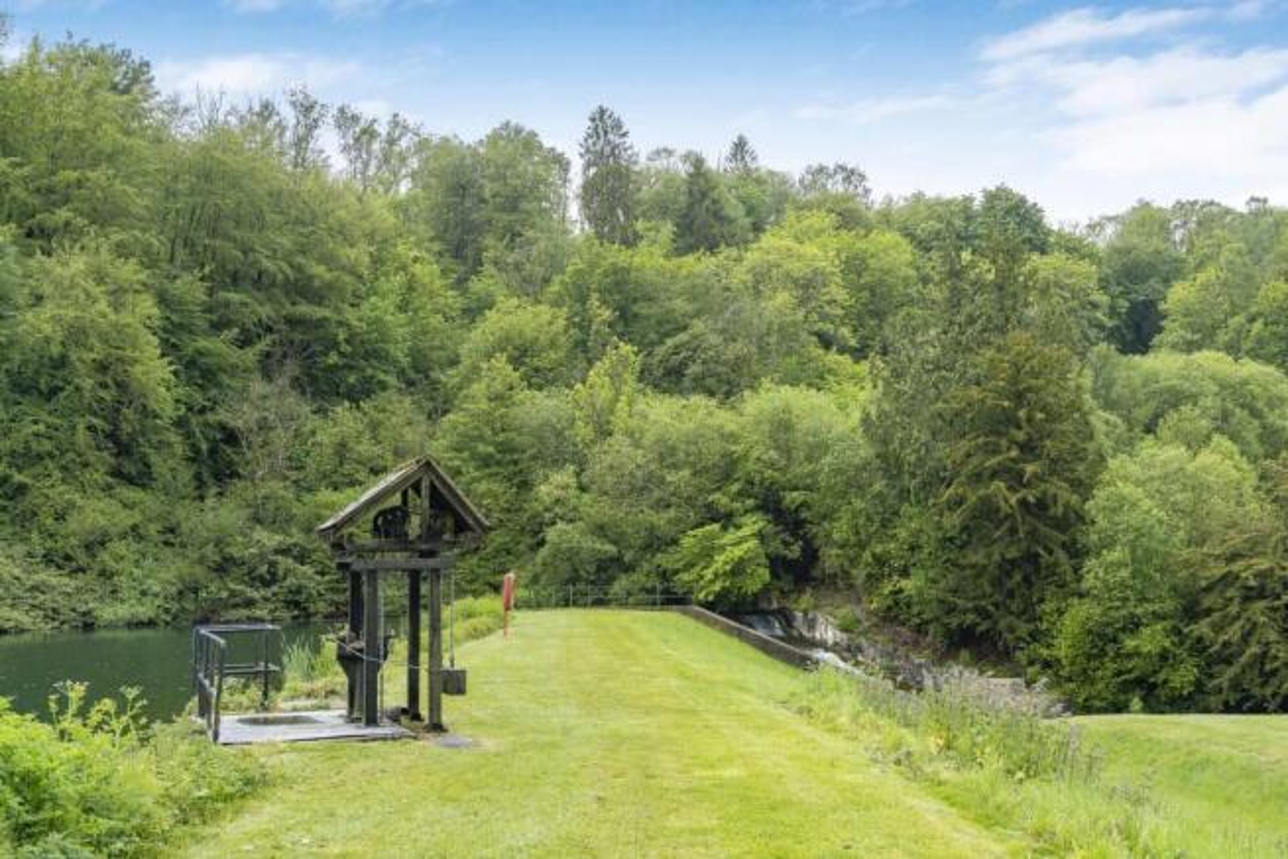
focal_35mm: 35
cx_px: 644
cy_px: 430
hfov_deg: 54.4
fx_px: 1252
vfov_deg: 37.9
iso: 400
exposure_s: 1/100
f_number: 8
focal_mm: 35
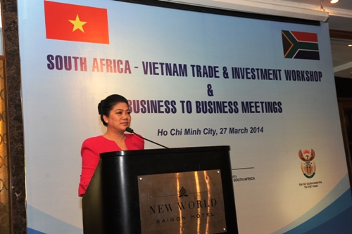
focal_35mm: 48
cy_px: 117
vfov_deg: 28.1
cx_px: 176
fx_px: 469
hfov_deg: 41.1
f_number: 5.6
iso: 400
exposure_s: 1/30
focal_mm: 48
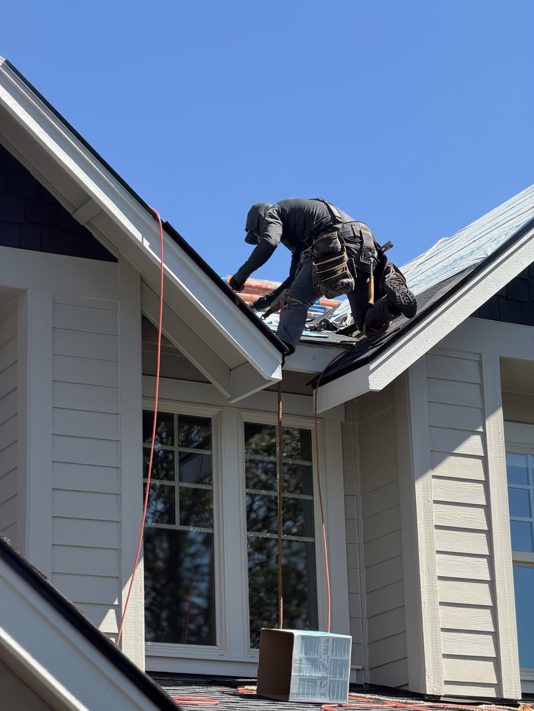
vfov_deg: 19.6
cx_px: 267
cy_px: 356
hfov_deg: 14.8
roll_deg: +0.8
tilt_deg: +18.5
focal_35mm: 100
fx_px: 2057
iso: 50
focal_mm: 16.89
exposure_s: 1/638
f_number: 2.8
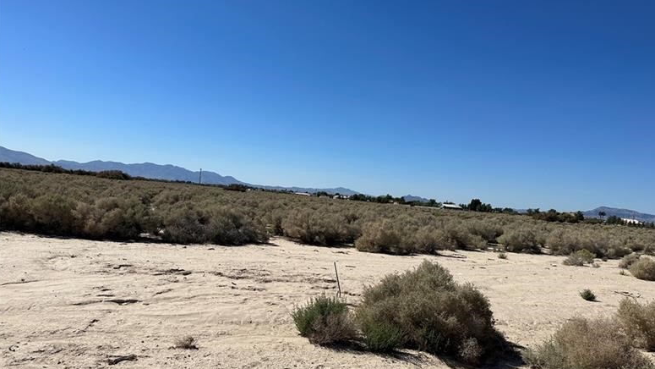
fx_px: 469
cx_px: 333
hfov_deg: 69.9
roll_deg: -5.2
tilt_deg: -0.7
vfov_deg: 42.8
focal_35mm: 27
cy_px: 212
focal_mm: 6.86
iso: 80
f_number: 1.78
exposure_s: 1/10753
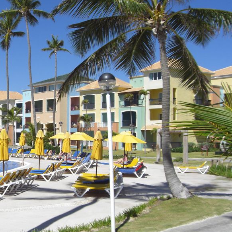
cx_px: 39
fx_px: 447
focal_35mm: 59
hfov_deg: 28.3
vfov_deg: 29.1
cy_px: 110
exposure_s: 1/200
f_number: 8
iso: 64
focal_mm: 6.2
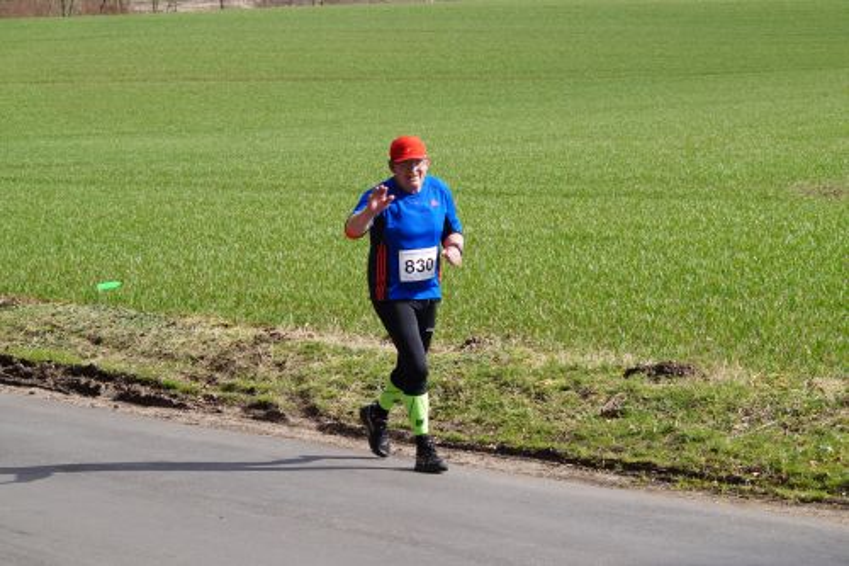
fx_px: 2475
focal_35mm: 105
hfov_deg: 19.5
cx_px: 424
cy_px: 283
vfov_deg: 13.0
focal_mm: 70
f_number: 8
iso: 100
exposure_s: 1/250
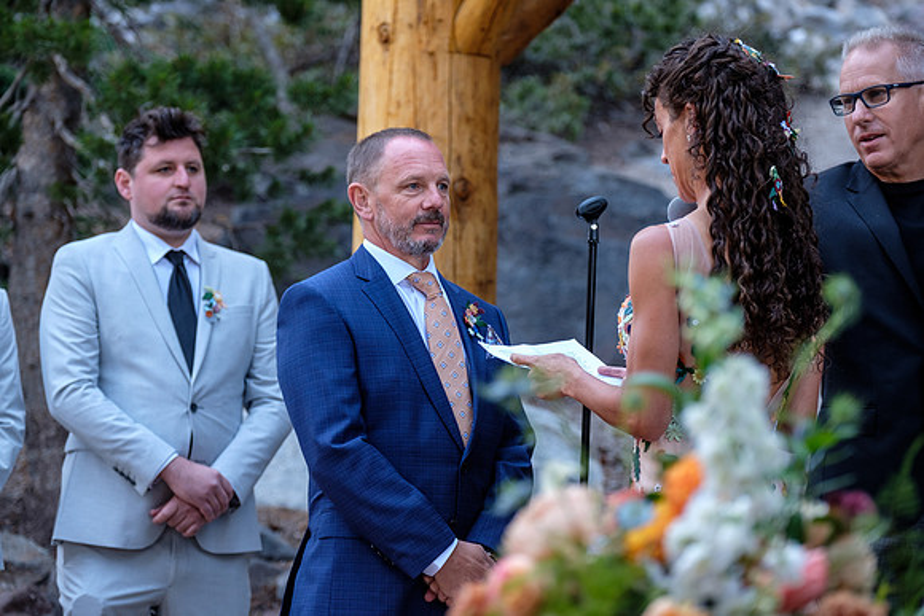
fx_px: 2978
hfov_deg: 17.6
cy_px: 308
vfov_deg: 11.8
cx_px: 462
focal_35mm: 116
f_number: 2.8
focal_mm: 77.3
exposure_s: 1/125
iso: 640
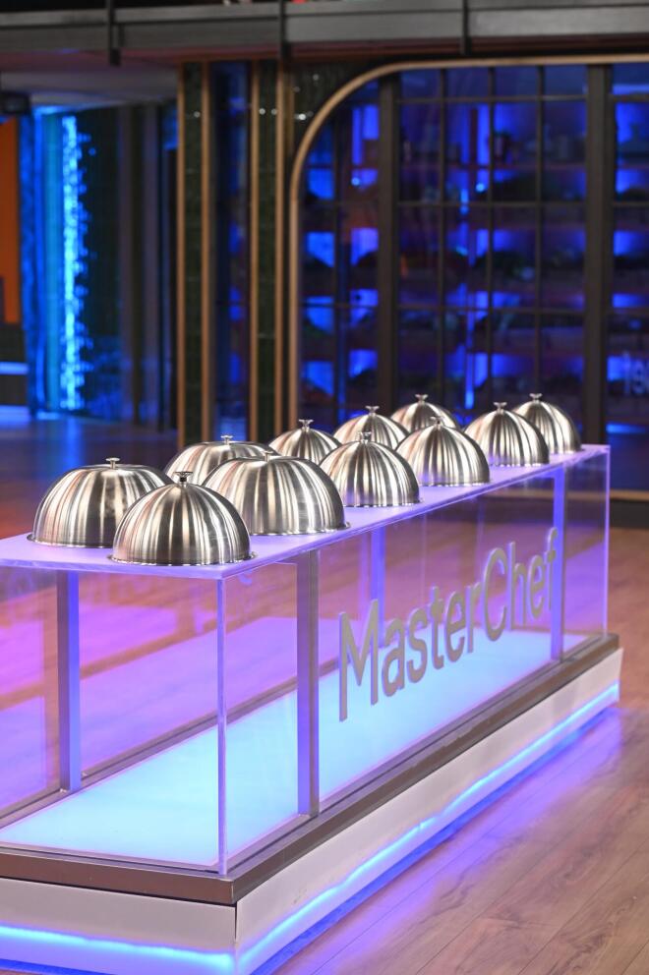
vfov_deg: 23.7
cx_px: 324
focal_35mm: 86
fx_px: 2329
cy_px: 488
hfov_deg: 15.9
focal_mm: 86
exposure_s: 1/200
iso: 3200
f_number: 4
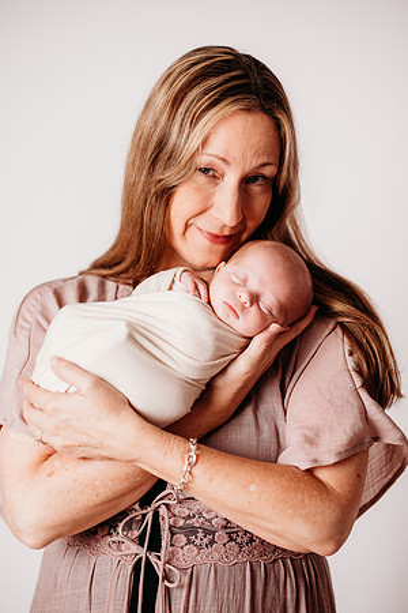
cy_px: 306
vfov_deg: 23.9
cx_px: 204
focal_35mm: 85
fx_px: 1445
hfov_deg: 16.1
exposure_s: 1/160
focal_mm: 85
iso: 50
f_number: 2
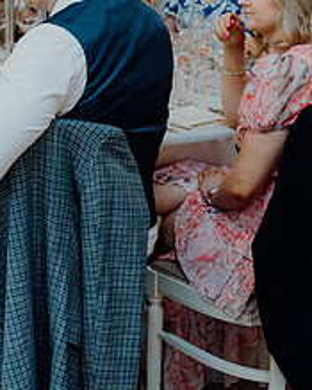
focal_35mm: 92
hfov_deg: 16.4
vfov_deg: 20.5
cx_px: 2
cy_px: 60
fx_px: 1063
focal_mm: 37
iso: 2500
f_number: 3.5
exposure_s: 1/160
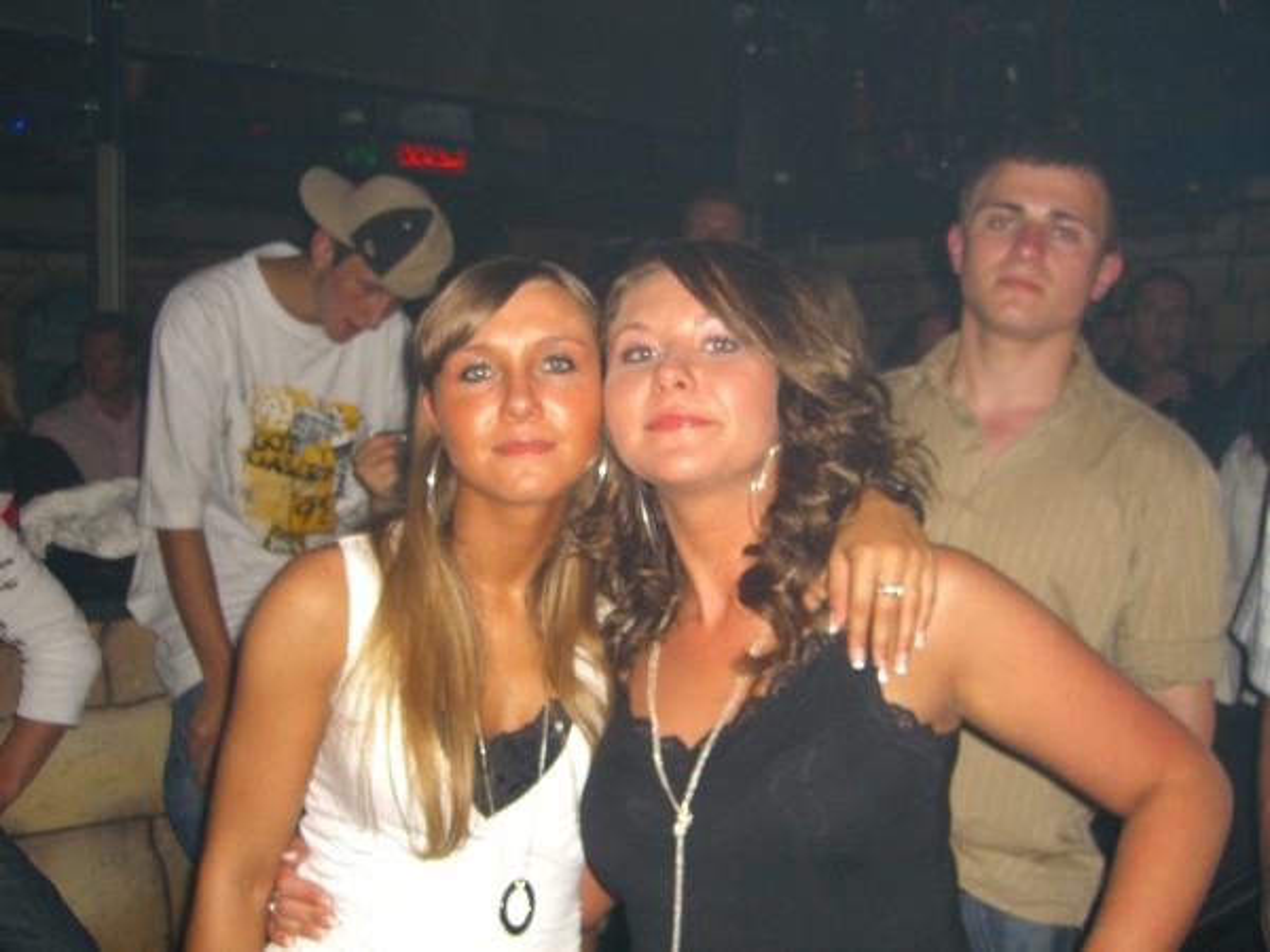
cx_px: 635
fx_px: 1394
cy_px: 476
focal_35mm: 38
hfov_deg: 49.0
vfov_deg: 37.7
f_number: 2.8
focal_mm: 7.9
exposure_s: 1/60
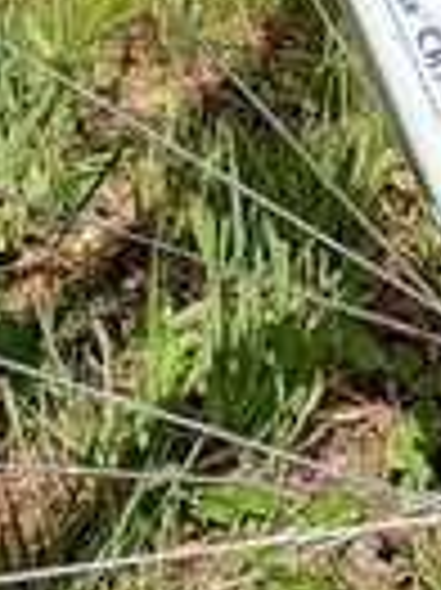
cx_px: 580
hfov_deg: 7.4
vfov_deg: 9.8
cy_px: -216
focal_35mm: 198
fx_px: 3369
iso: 20
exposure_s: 1/556
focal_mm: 3.98
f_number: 1.8
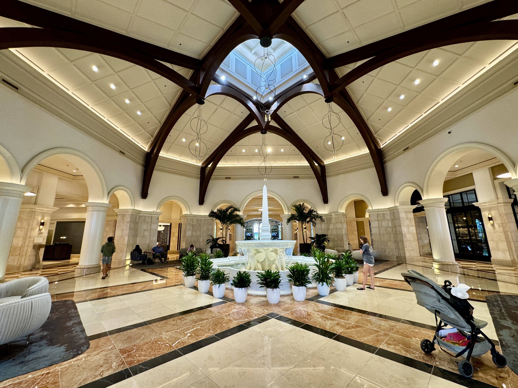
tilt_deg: +10.8
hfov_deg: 102.1
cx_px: 259
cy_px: 194
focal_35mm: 14
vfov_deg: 85.7
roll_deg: +0.1
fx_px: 209
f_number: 2.2
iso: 200
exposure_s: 1/60
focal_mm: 2.22
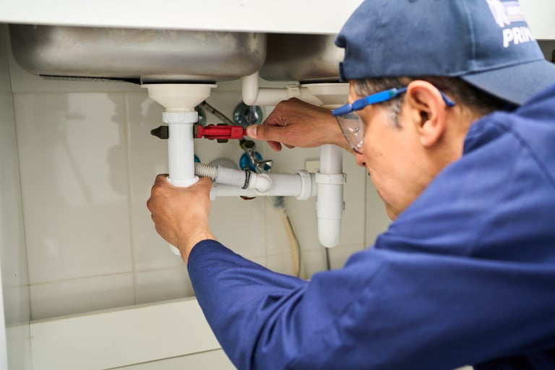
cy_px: 185
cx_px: 278
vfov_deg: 37.9
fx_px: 540
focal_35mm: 35
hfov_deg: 54.4
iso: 320
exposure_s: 1/80
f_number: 4
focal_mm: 35
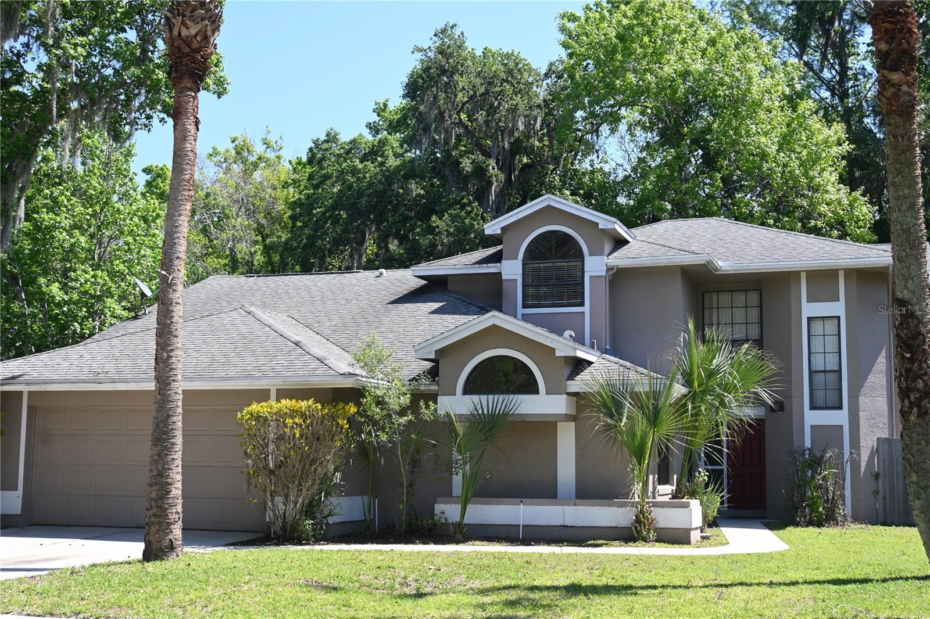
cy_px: 310
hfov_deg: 43.0
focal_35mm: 46
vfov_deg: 29.4
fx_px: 1182
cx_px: 465
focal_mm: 30.5
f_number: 5.6
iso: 100
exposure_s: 1/250
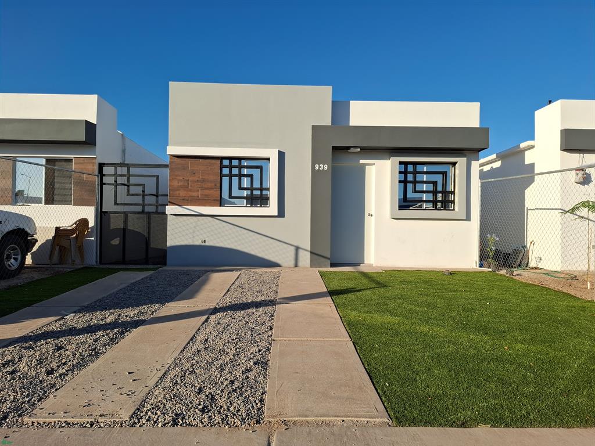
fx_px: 395
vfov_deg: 58.9
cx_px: 298
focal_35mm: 23
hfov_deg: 73.9
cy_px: 223
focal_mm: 5.54
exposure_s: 1/1355
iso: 50
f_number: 1.8
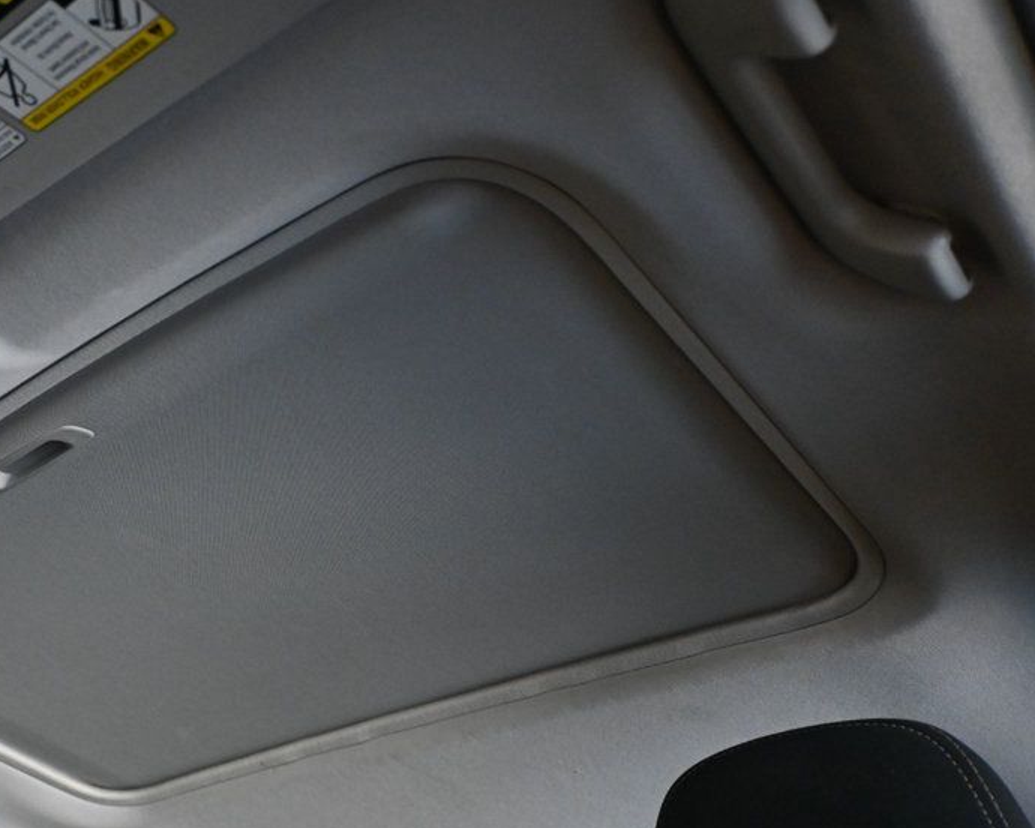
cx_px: 318
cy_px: 484
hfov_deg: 45.2
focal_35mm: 40
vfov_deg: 37.5
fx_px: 1216
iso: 3600
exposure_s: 1/60
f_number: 3.8
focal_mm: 19
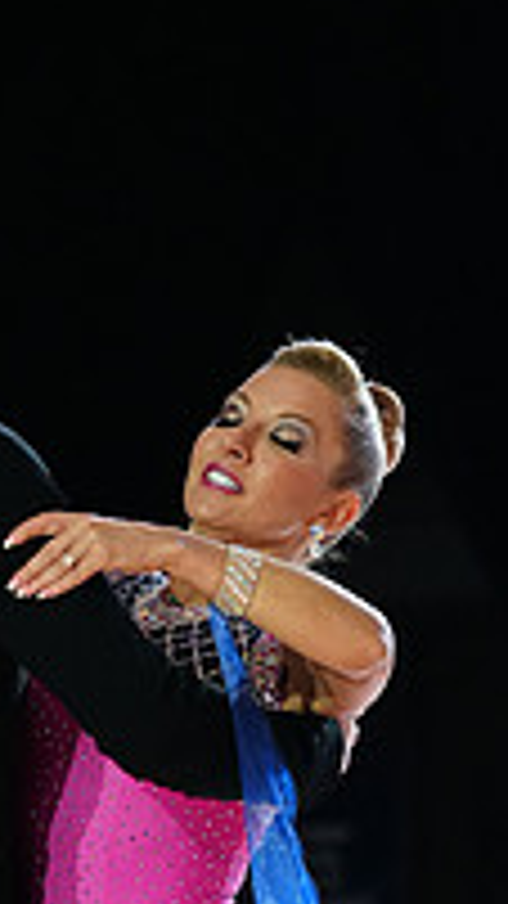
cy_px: 1205
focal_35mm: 545
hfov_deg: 2.2
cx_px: 142
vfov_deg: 4.0
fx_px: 13057
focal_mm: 180
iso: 2500
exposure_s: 1/320
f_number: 4
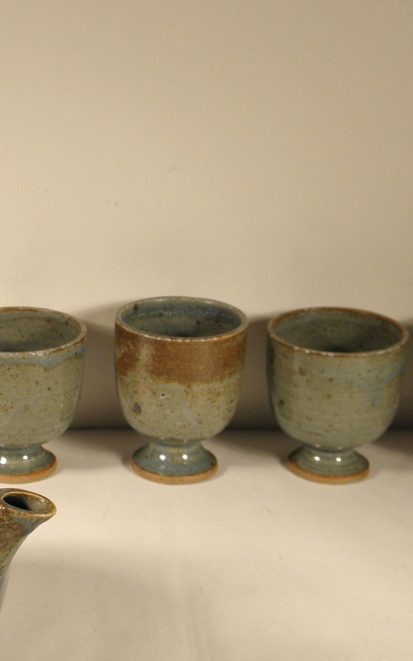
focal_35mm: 68
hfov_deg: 19.0
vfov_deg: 30.2
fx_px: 1224
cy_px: 364
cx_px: 87
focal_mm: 6.8
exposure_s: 1/60
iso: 100
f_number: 3.7
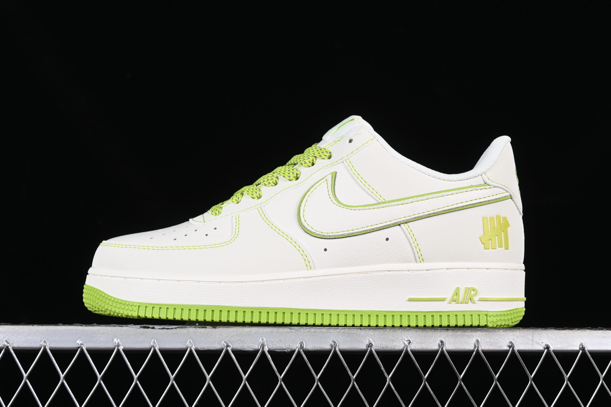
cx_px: 306
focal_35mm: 75
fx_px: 1273
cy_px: 204
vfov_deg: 18.2
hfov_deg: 27.0
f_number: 8
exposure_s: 1/80
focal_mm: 50
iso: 160
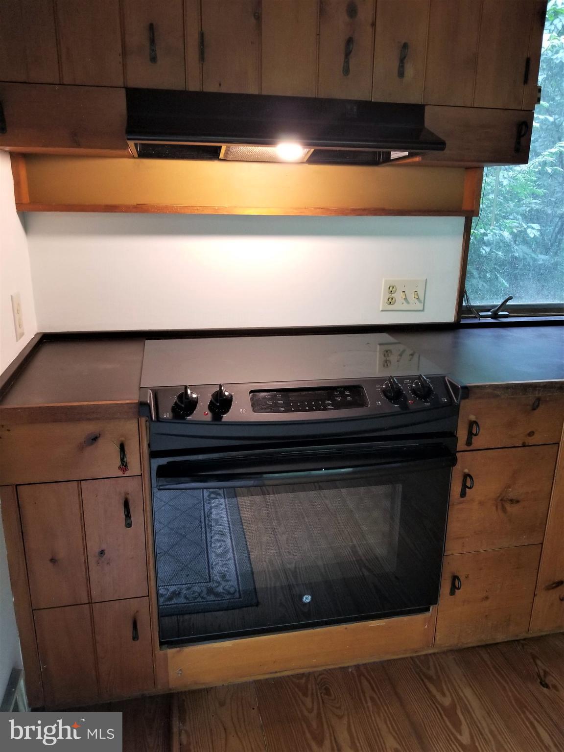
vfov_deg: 67.3
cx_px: 282
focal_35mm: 26
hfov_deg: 53.1
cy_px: 376
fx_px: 565
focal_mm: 4.3
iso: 160
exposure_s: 1/30
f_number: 1.7
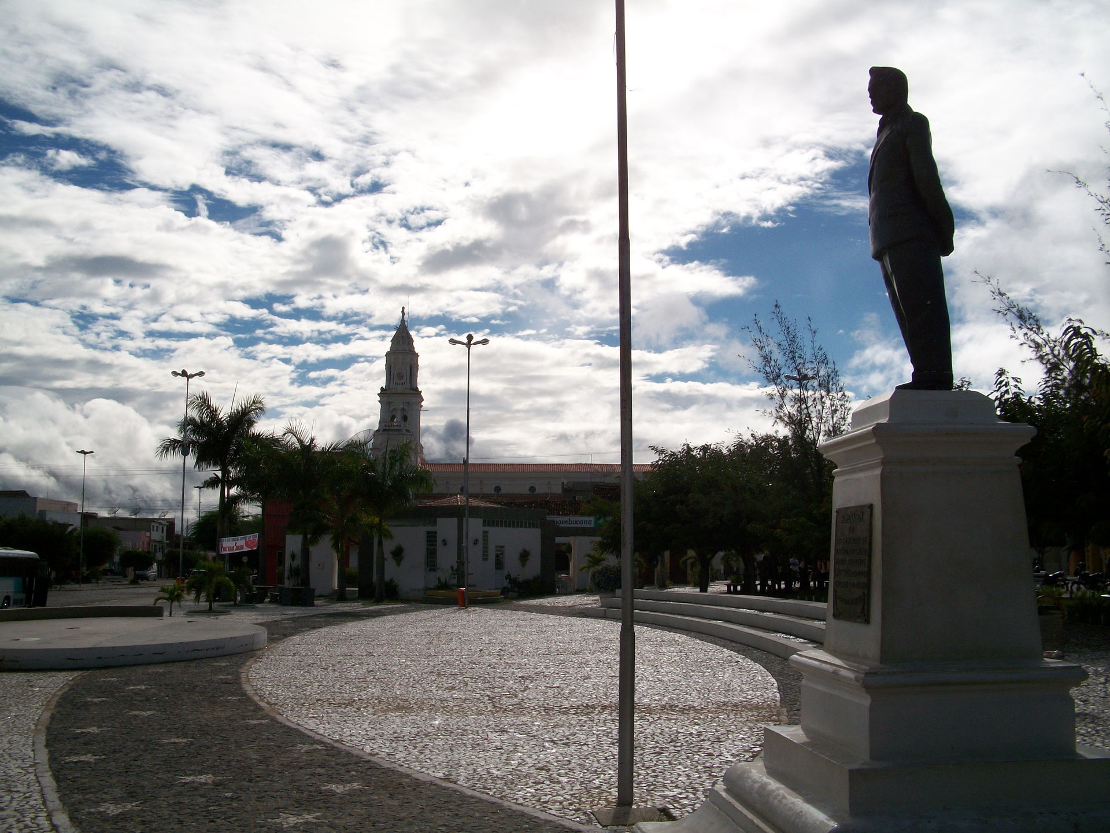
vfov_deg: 40.7
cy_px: 416
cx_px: 555
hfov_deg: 52.6
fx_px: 1122
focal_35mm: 35
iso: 80
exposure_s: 1/1401
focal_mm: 6.3
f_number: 5.6
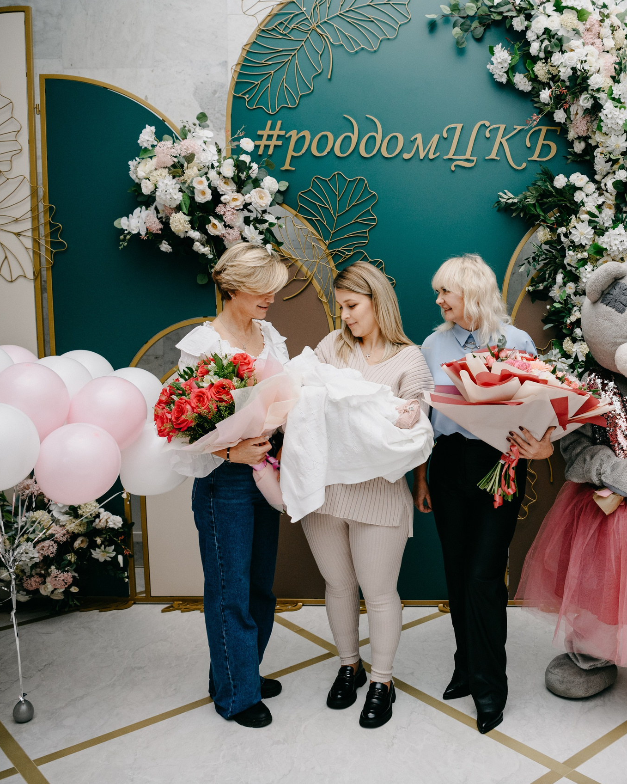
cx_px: 511
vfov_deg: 52.8
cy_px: 394
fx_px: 789
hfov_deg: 41.3
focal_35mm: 34
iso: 320
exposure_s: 1/160
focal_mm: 24
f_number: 3.5
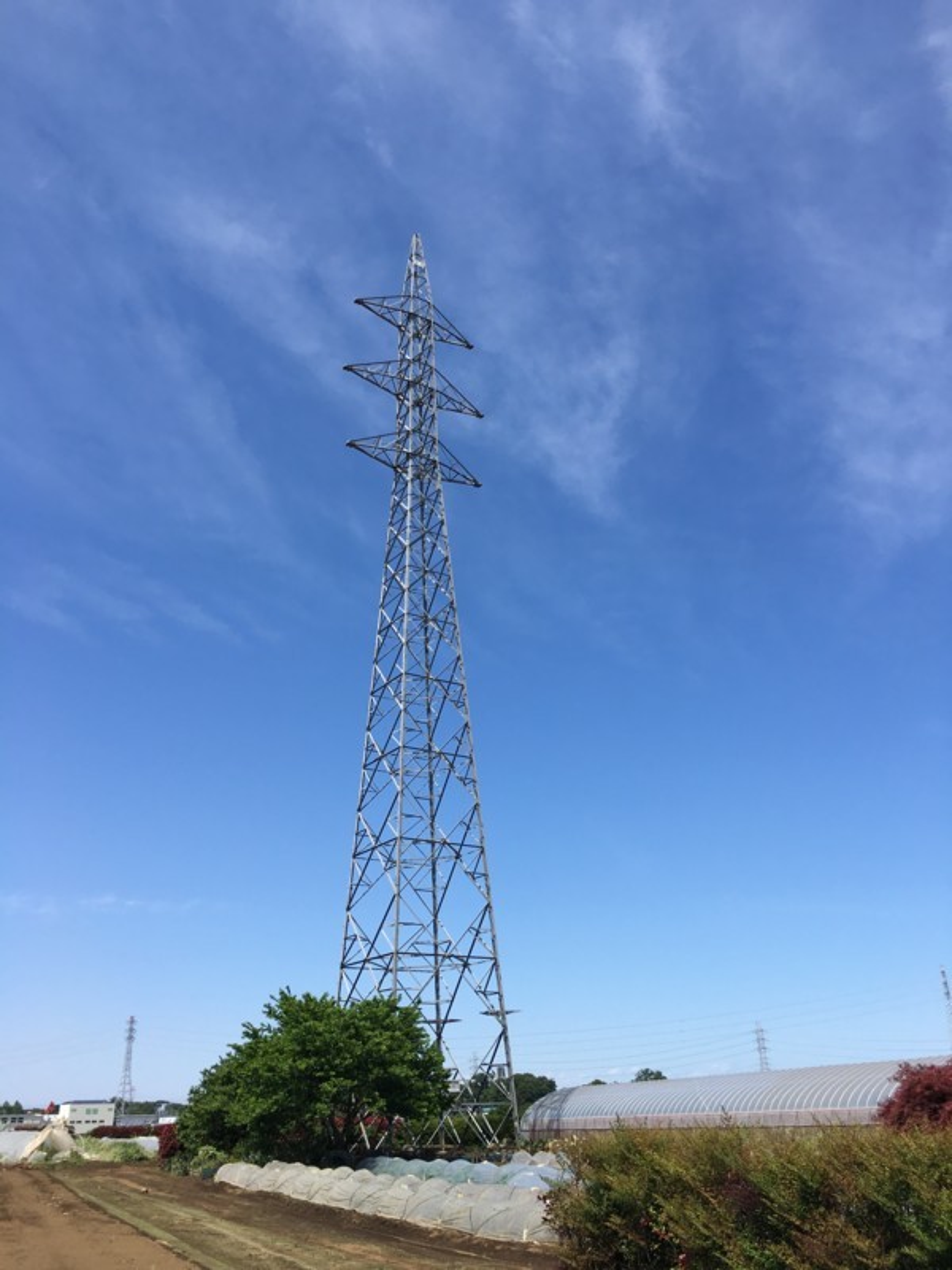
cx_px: 476
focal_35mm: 29
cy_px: 635
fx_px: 1063
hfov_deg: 48.2
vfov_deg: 61.7
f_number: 2.2
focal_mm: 4.15
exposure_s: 1/1923
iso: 25
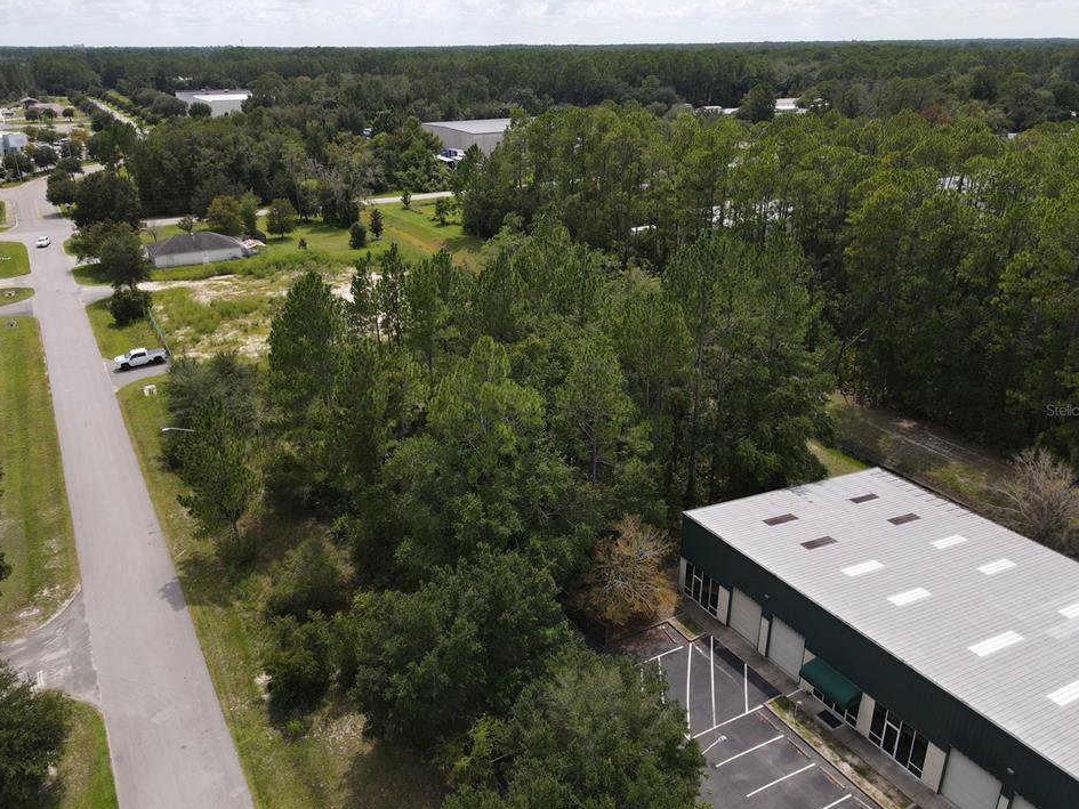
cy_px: 410
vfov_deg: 53.1
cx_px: 531
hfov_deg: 67.3
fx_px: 811
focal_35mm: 26
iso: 100
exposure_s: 1/640
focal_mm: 4.5
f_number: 2.8
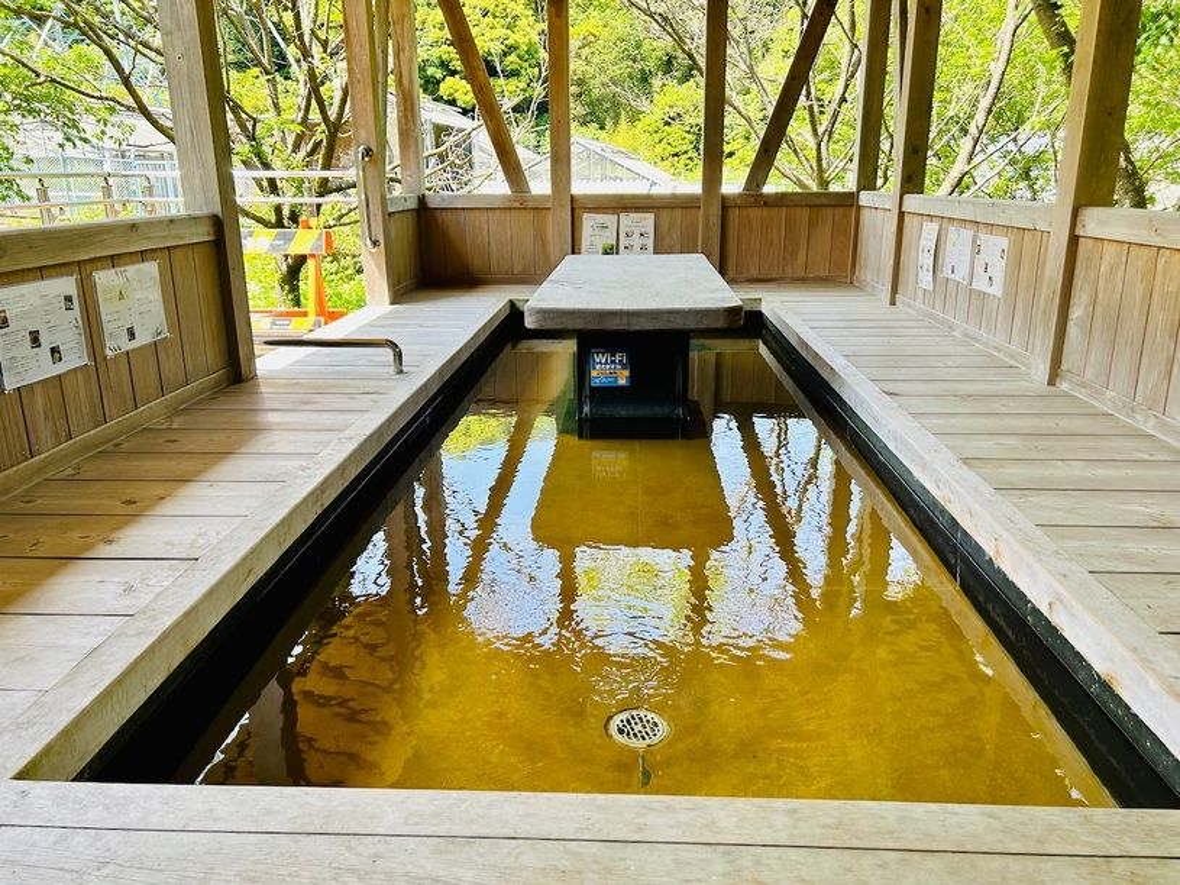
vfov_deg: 53.1
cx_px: 590
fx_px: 886
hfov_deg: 67.3
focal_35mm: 26
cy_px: 442
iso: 50
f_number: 1.5
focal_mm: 5.7
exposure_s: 1/212
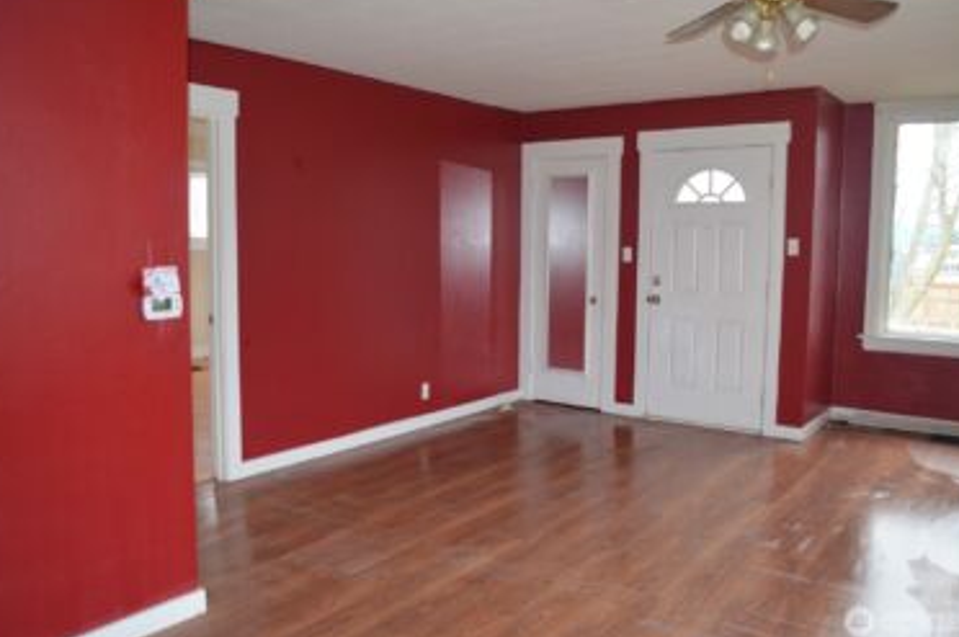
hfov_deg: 63.7
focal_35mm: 29
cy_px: 303
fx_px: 772
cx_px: 477
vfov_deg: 44.8
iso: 1000
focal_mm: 18
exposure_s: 1/60
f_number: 3.5
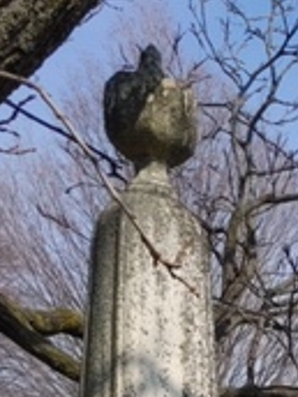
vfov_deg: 16.9
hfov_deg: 13.7
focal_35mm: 97
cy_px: 702
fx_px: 1113
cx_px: 522
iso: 50
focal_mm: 4.81
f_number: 1.8
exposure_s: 1/2326
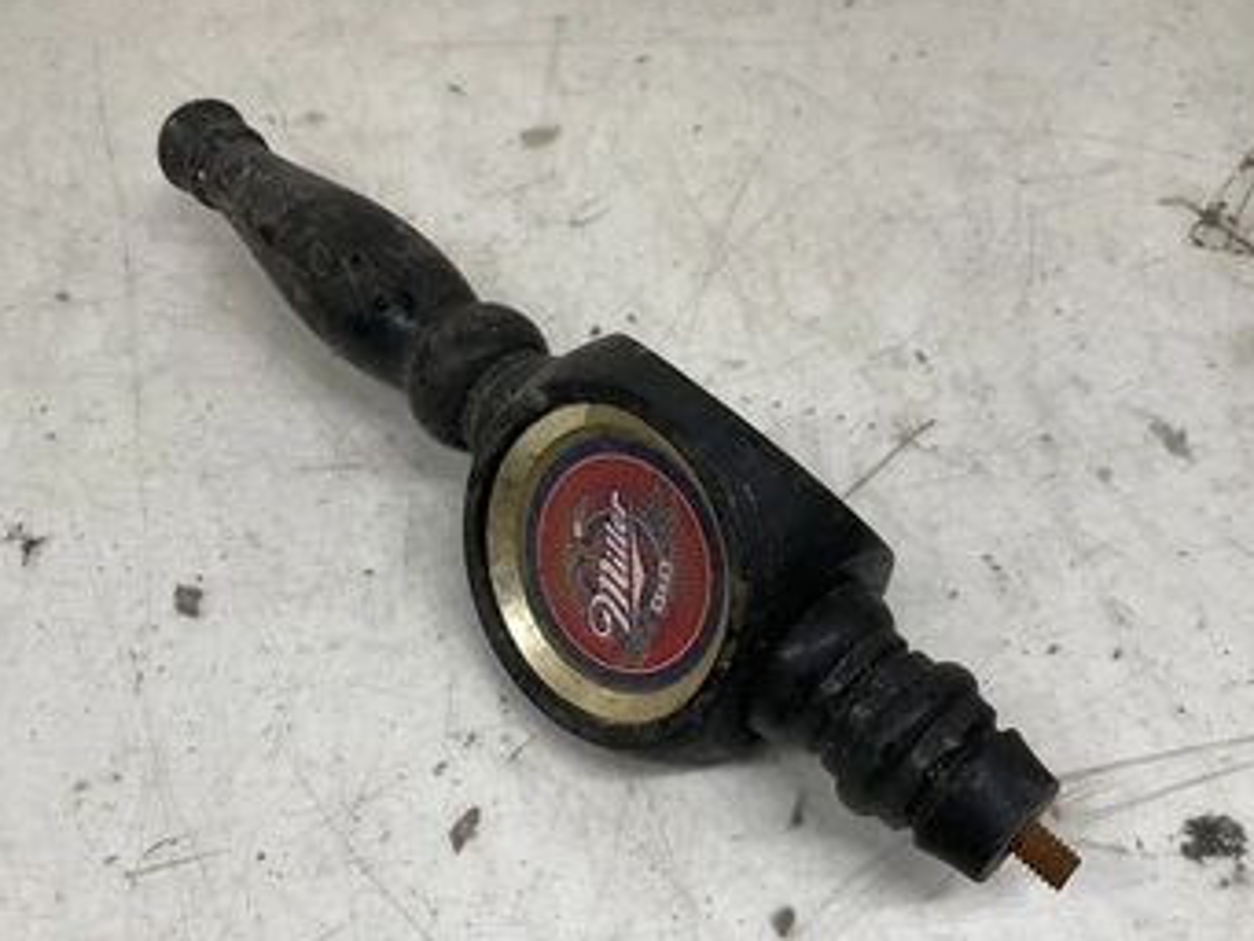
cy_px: 529
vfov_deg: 41.7
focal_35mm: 34
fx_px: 1232
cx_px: 614
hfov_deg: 53.9
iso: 32
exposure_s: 1/120
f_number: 1.8
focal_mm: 3
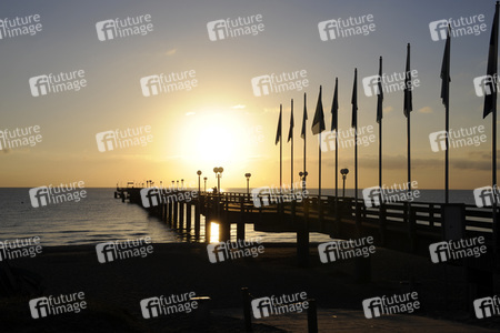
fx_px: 667
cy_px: 166
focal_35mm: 48
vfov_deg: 28.1
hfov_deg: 41.1
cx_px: 250
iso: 400
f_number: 14
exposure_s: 1/800
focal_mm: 48
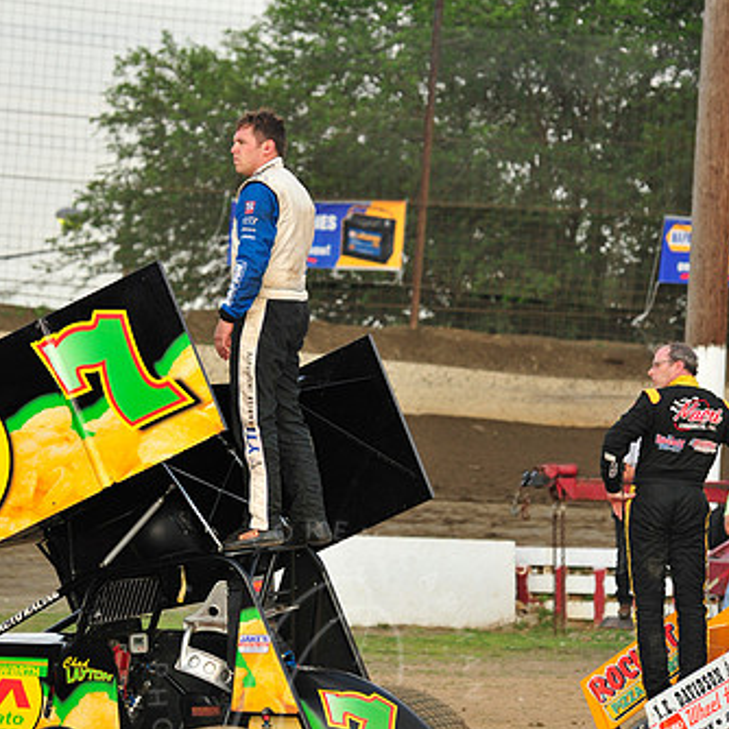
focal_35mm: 295
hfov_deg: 5.9
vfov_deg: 5.9
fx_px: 7029
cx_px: 314
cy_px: 334
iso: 640
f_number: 7.1
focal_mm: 200
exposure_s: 1/320
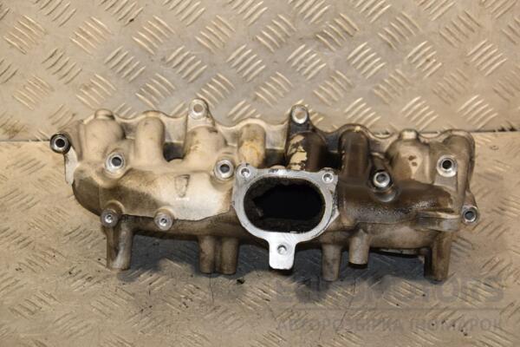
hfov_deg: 27.0
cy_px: 174
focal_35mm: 75
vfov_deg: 18.2
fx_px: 1083
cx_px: 260
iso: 800
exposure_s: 1/200
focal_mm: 50
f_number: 5
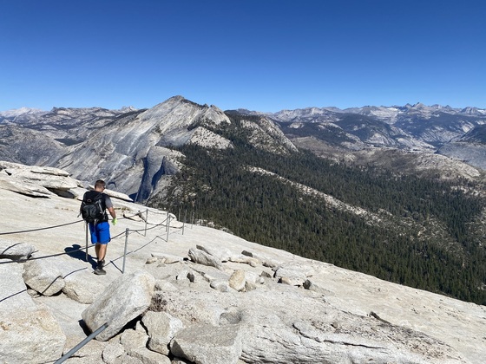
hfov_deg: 67.3
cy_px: 182
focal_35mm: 26
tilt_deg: -9.2
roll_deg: +0.2
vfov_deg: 53.1
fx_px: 365
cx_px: 243
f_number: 1.8
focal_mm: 4.25
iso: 32
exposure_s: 1/5495
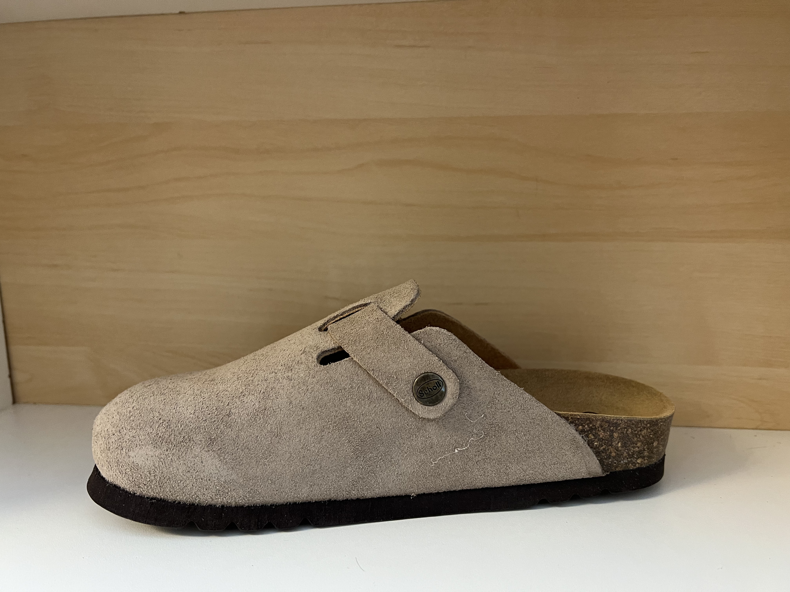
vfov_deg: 53.1
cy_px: 296
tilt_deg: -9.3
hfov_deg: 67.3
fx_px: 593
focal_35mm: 26
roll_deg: +0.3
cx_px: 395
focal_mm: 5.7
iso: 160
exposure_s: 1/50
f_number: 1.5
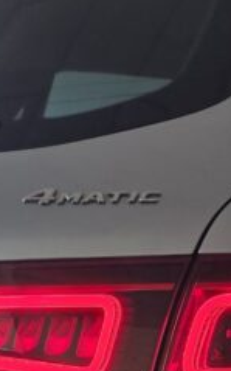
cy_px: 251
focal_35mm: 143
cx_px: 184
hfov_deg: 9.1
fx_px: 1443
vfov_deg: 14.6
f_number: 1.7
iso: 100
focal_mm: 6.3
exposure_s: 1/180
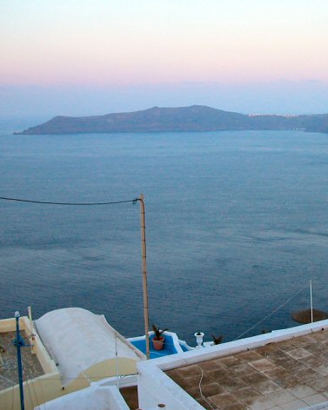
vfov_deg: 38.1
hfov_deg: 29.9
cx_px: 271
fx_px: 595
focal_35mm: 49
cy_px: 206
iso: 100
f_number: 2.7
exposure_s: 1/87
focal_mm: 5.6
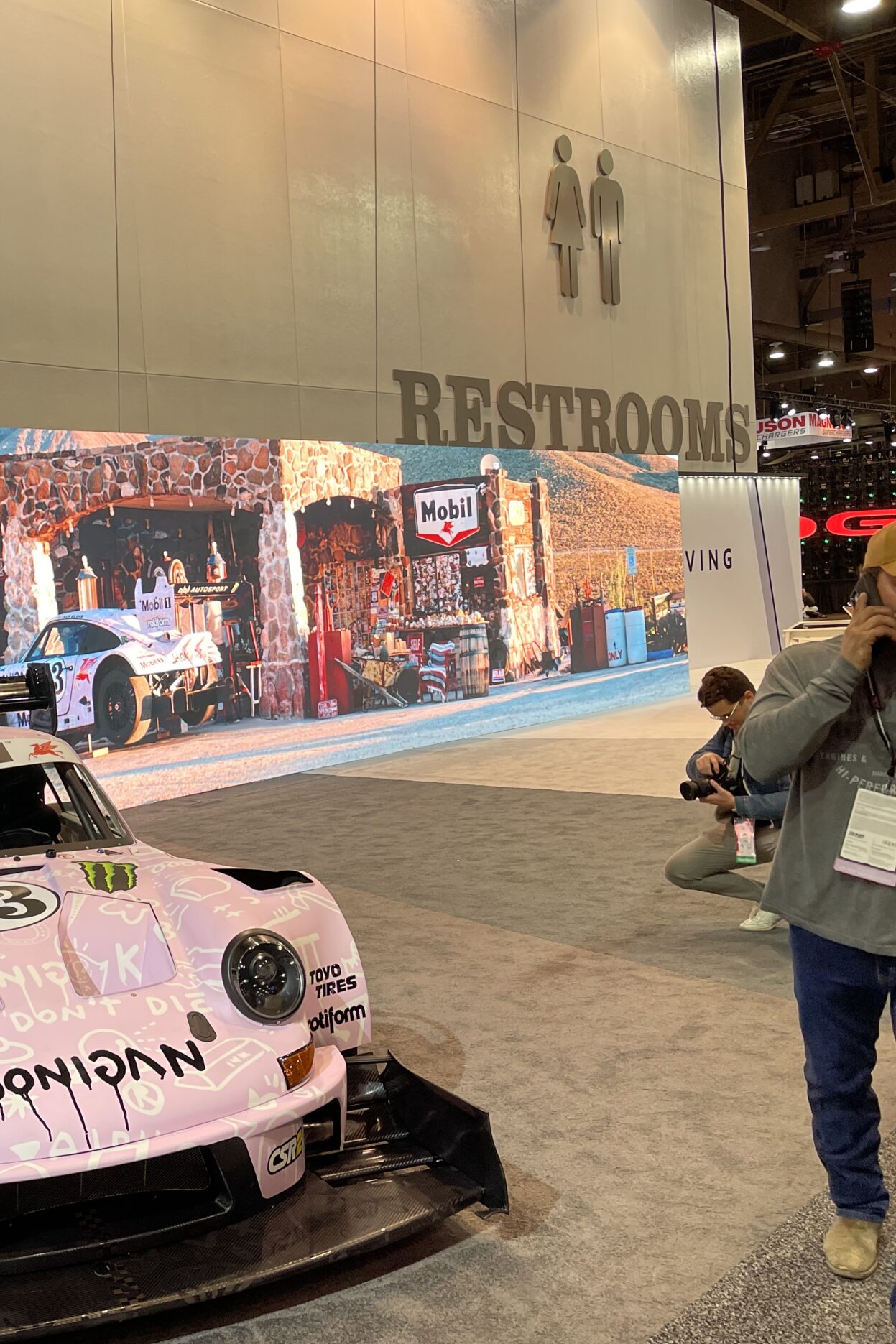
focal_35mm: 37
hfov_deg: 33.8
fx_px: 1381
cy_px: 671
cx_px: 75
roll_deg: +3.5
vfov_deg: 51.9
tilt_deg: -2.9
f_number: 1.6
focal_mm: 5.1
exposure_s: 1/120
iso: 100
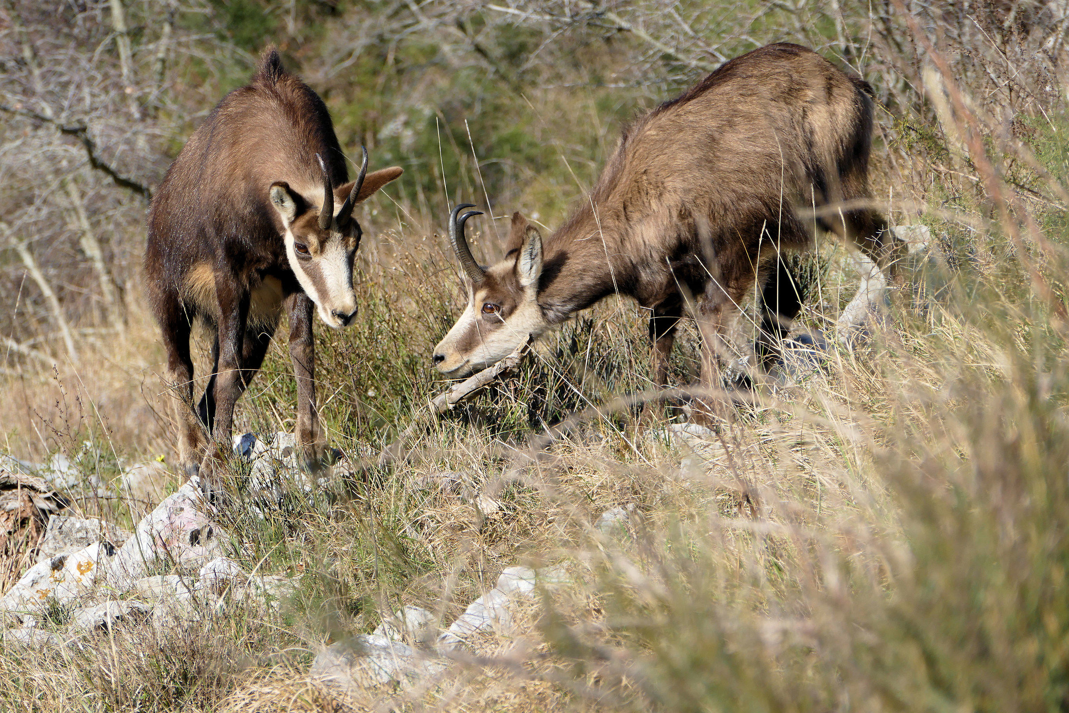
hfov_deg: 5.2
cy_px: 356
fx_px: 11877
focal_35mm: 400
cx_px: 534
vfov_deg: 3.4
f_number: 5
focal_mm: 145.95
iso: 200
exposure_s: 1/800
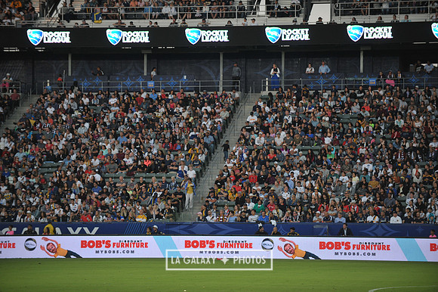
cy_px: 146
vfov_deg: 8.8
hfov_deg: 13.3
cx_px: 219
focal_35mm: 155
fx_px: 1885
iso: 640
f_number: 2.8
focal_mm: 155
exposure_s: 1/800
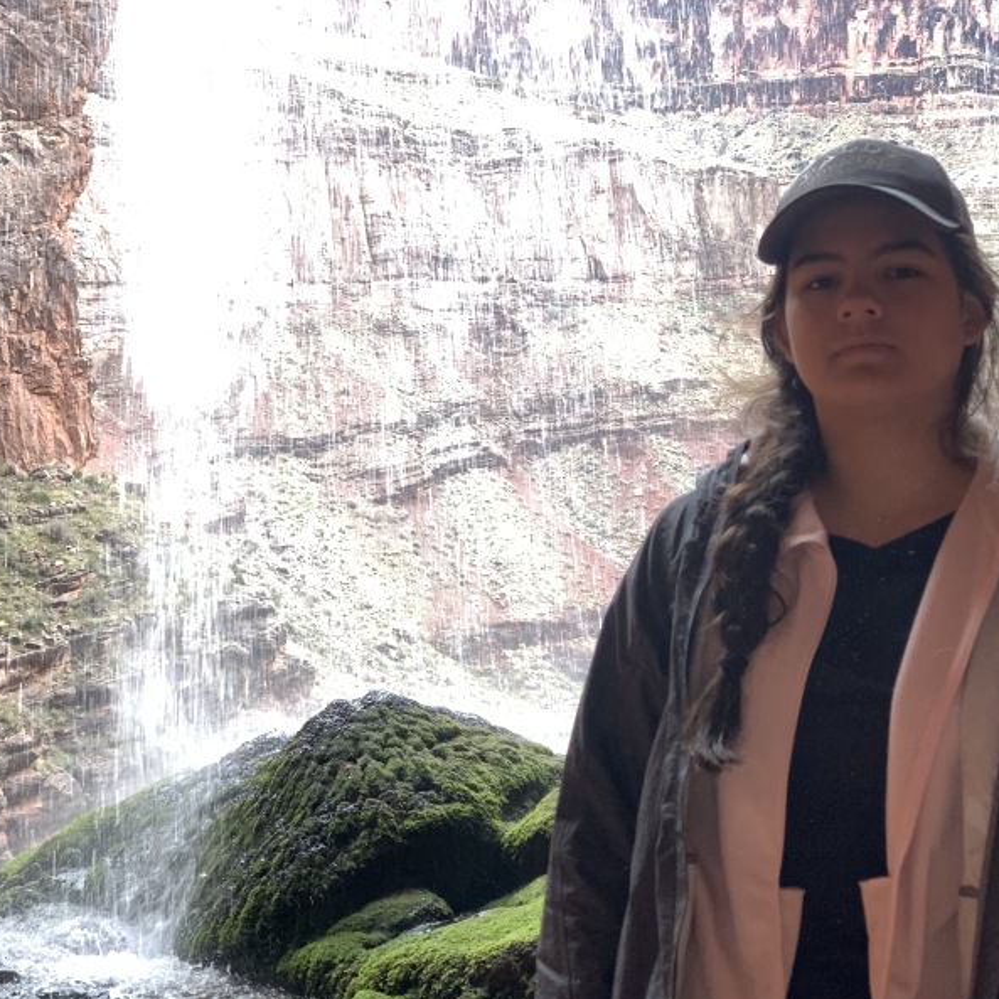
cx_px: 514
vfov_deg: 27.7
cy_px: 504
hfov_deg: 27.7
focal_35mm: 62
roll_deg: -0.4
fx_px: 2024
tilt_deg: +3.6
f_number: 2.4
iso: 64
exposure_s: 1/122
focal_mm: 6
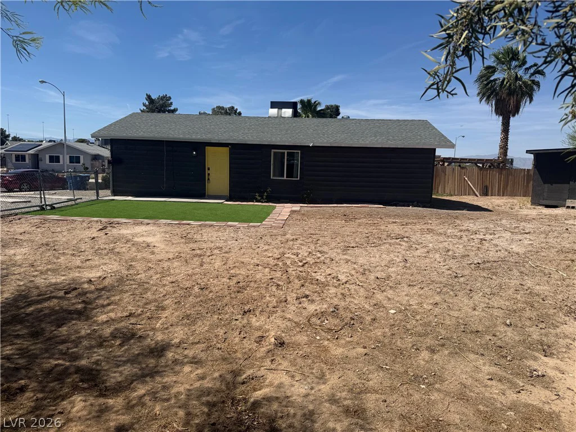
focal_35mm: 24
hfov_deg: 71.6
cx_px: 288
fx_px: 399
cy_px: 216
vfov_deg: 56.8
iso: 80
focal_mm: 6.76
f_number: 1.78
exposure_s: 1/7092
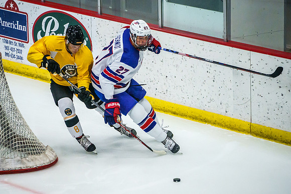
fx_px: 2168
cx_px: 119
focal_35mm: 268
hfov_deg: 7.7
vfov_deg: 5.1
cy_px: 103
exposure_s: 1/1250
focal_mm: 200
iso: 12800
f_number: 4.5
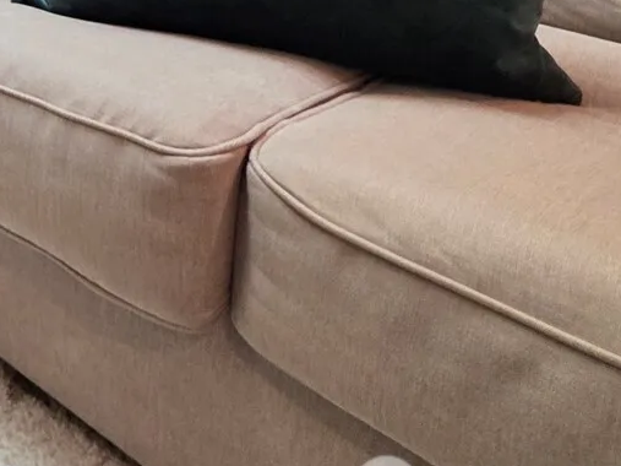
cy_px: -197
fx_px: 735
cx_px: -309
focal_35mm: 41
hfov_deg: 28.9
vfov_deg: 27.0
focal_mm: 2.2
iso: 400
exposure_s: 1/60
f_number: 1.9
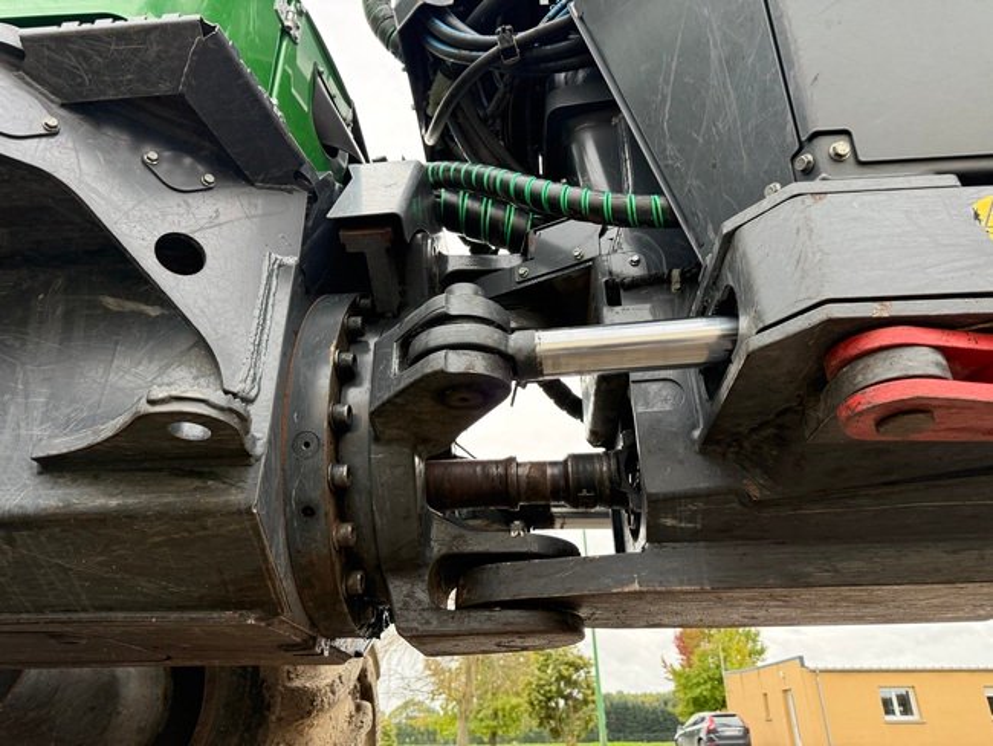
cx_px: 496
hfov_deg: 71.6
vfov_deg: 56.8
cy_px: 373
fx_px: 689
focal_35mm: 24
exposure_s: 1/230
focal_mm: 6.76
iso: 200
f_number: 1.78
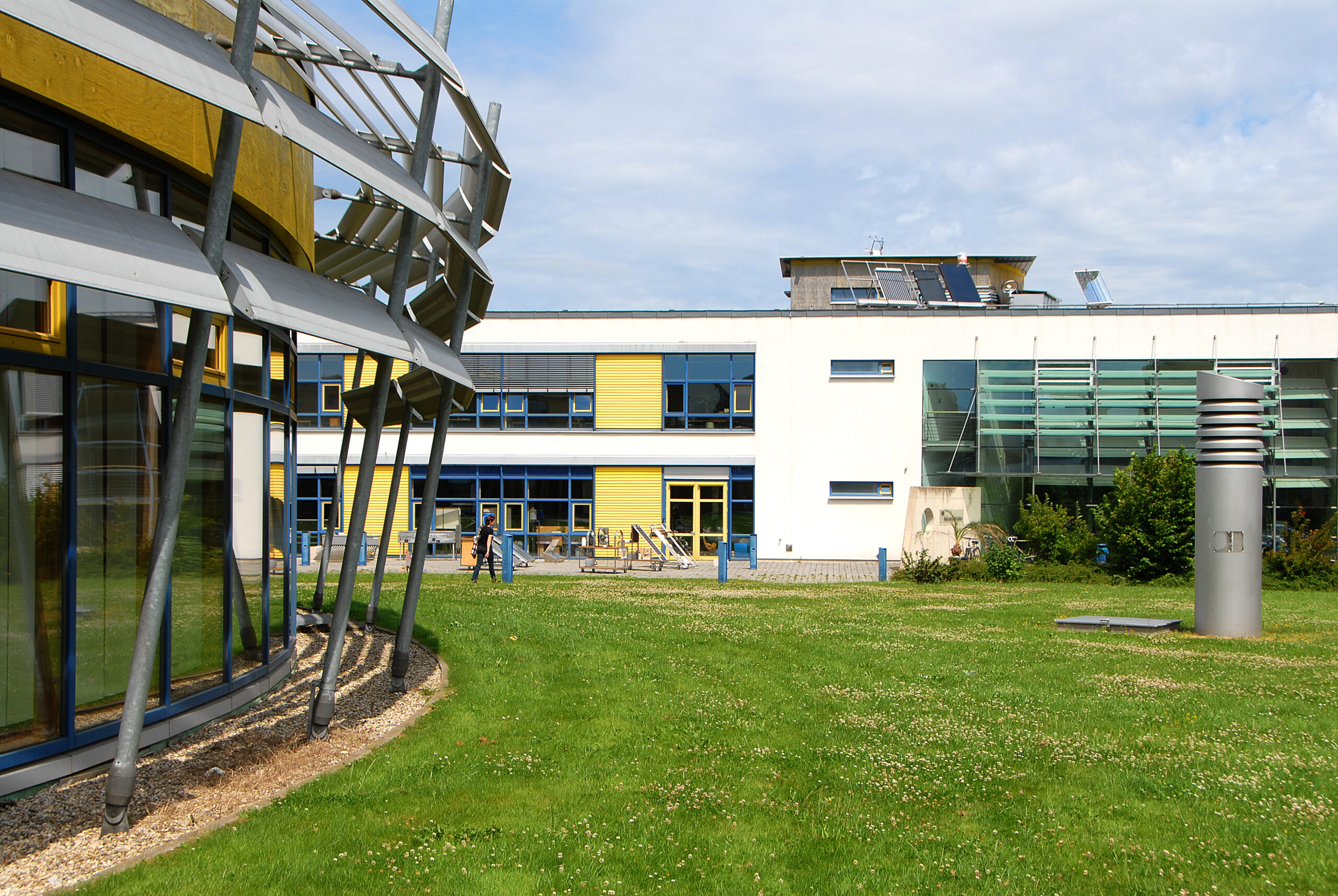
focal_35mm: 48
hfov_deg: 41.1
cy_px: 448
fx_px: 1786
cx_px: 669
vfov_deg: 28.2
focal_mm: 32
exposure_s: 1/320
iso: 100
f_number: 9
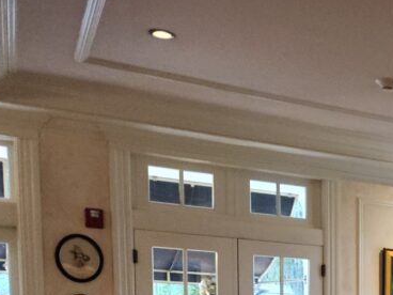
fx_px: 727
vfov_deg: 20.6
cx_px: 516
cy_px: 401
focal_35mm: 64
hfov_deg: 25.8
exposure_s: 1/40
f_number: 1.8
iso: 320
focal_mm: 5.4
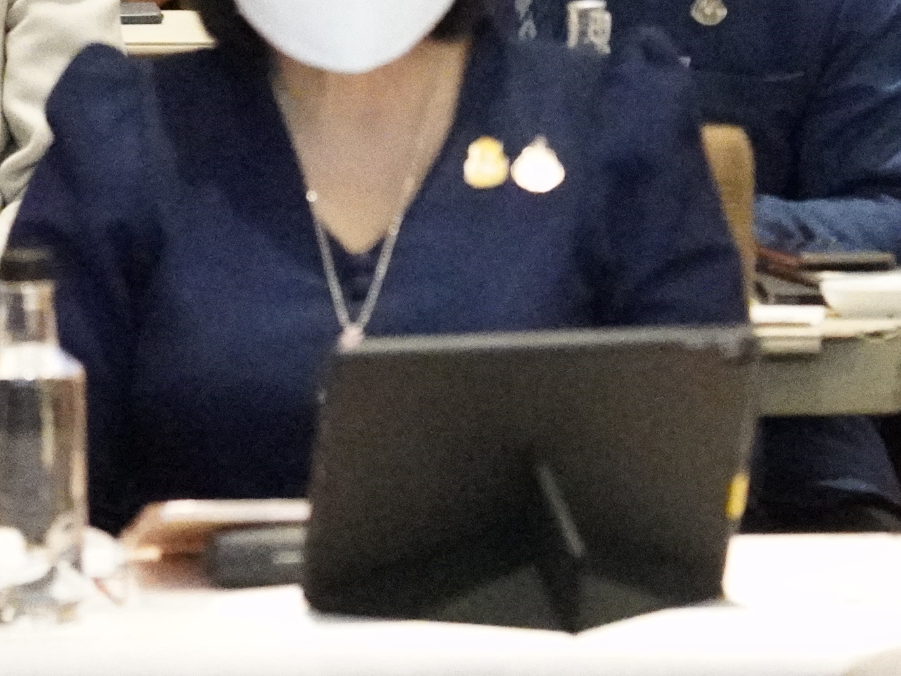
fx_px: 9892
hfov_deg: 5.2
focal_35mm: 380
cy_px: -257
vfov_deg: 3.9
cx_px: -142
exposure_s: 1/250
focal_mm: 105
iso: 51200
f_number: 5
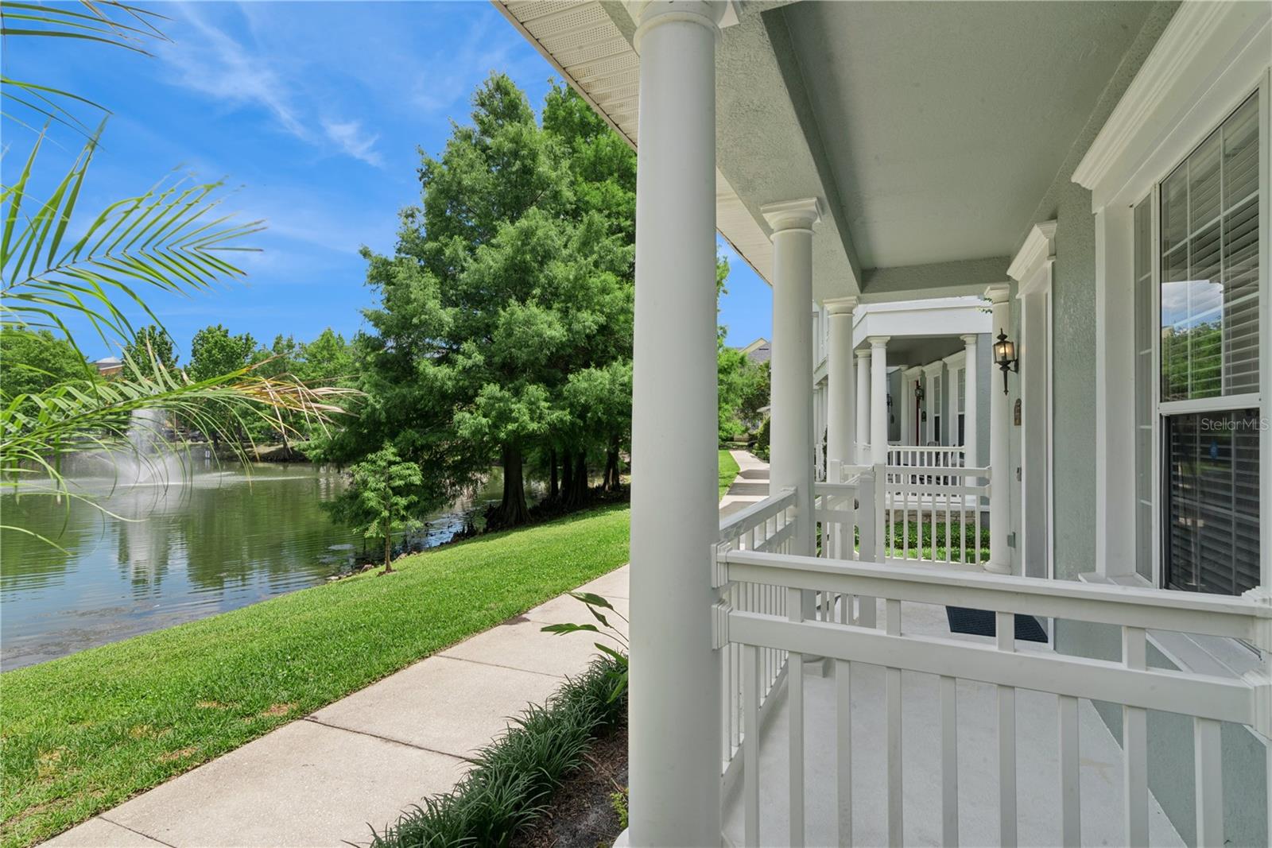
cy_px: 424
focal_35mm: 18
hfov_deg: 90.0
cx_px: 636
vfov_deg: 67.4
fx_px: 636
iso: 100
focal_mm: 18
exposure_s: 1/50
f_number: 18
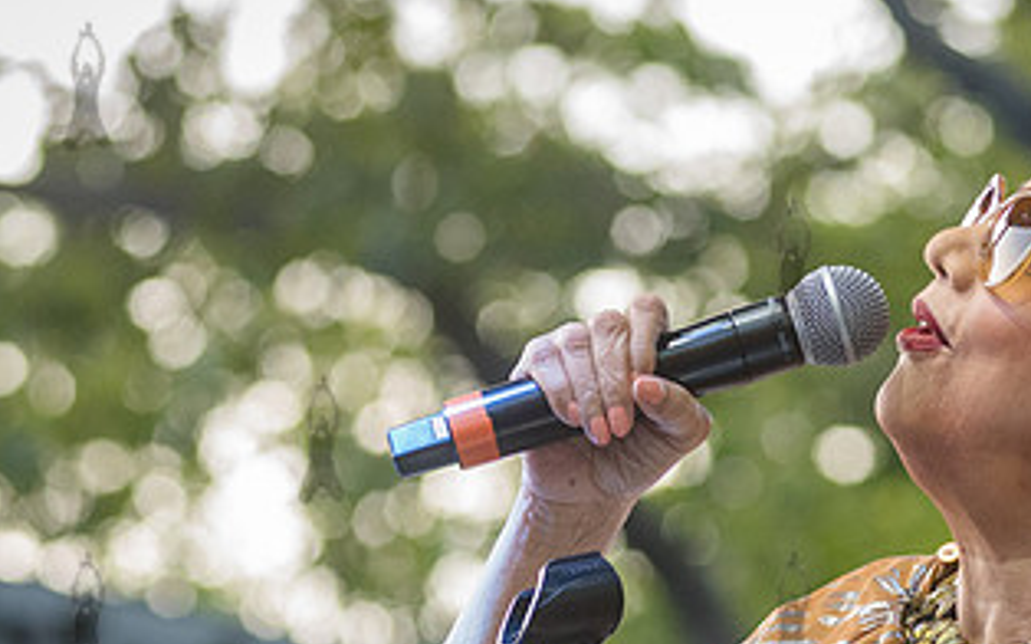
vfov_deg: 3.7
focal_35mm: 350
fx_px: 9831
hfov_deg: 6.0
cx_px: 1138
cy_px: 499
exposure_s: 1/500
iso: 2000
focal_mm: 120
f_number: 4
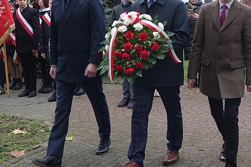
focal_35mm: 69
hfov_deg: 29.2
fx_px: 481
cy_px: 38
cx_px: 141
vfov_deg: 19.6
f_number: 2.8
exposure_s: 1/125
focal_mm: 12.03
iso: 125
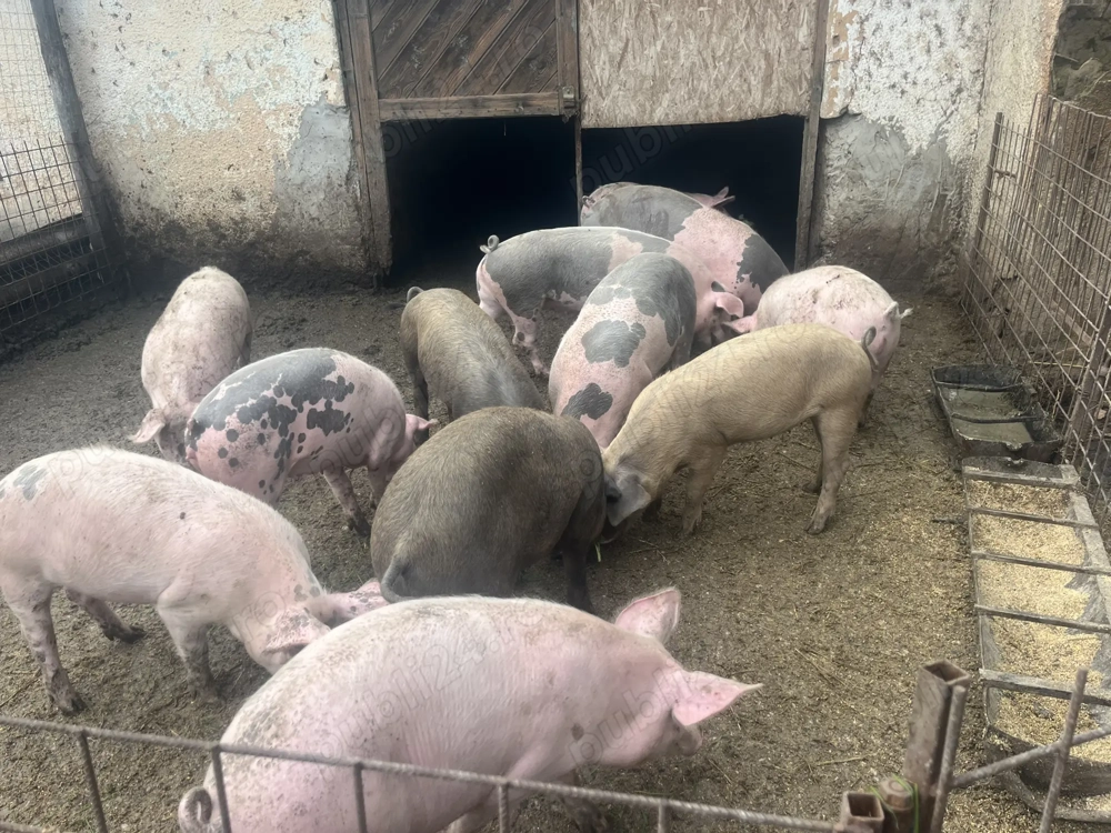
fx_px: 834
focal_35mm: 26
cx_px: 556
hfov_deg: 67.3
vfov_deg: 53.1
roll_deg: +2.7
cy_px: 416
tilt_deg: -23.3
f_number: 1.6
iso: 50
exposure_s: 1/397
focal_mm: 5.1
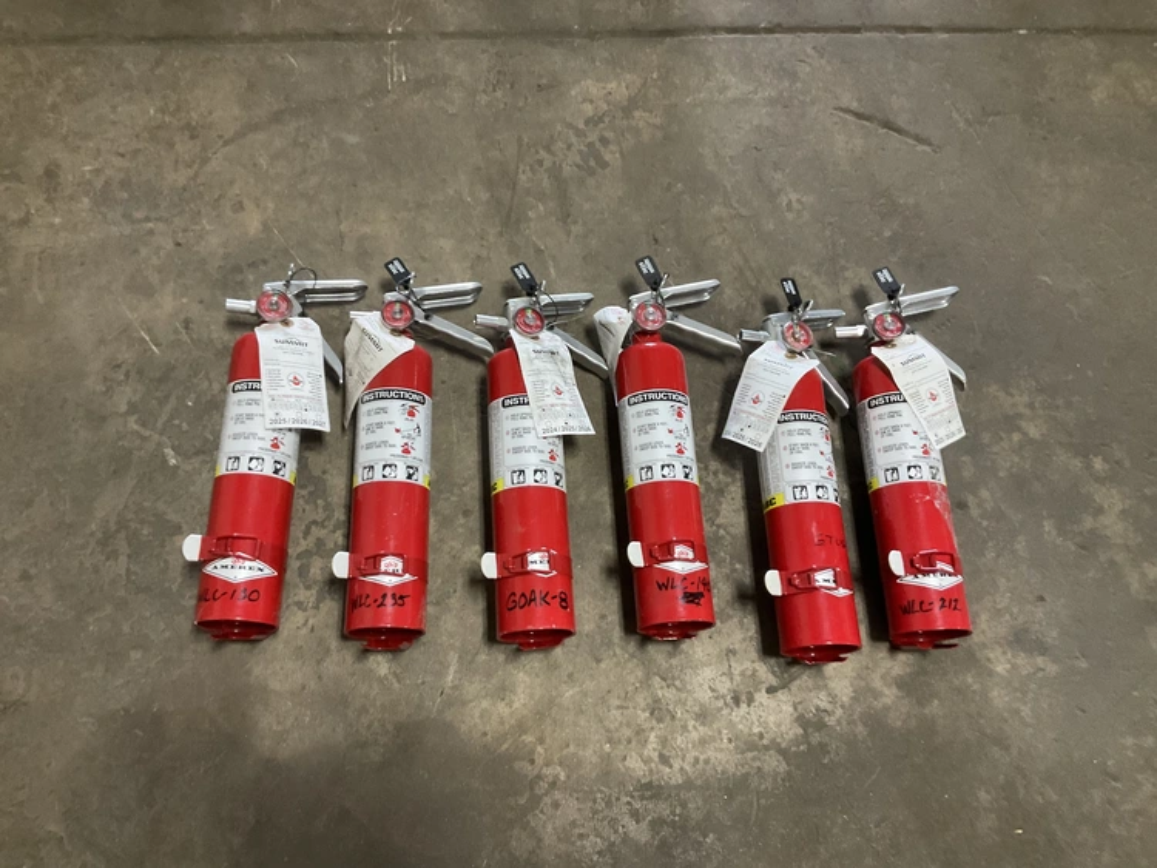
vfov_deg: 48.3
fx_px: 970
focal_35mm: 29
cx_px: 578
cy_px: 434
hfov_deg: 61.6
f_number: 1.8
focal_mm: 3
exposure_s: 1/60
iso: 160
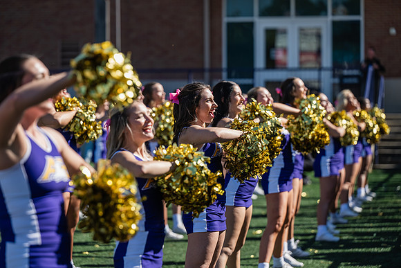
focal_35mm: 140
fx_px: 1560
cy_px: 134
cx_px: 200
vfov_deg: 9.8
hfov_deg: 14.7
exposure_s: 1/1000
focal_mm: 140
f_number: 3.5
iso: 125
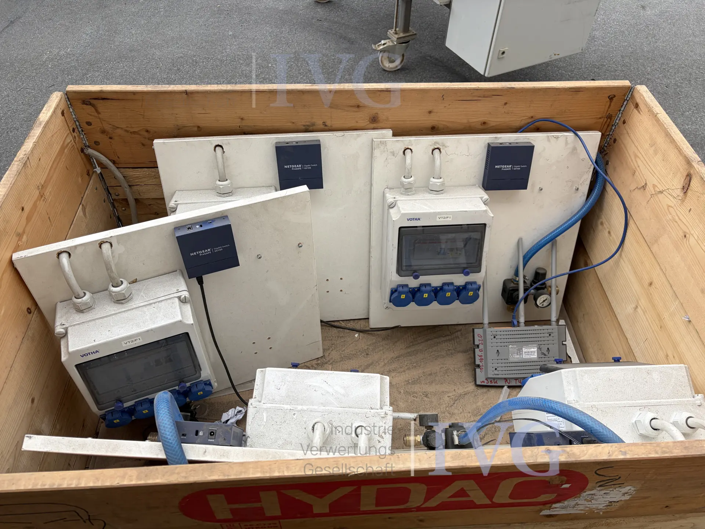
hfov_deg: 67.3
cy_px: 264
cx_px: 352
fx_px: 530
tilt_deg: -49.7
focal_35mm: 26
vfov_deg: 53.1
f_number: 1.6
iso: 50
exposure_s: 1/747
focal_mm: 5.96
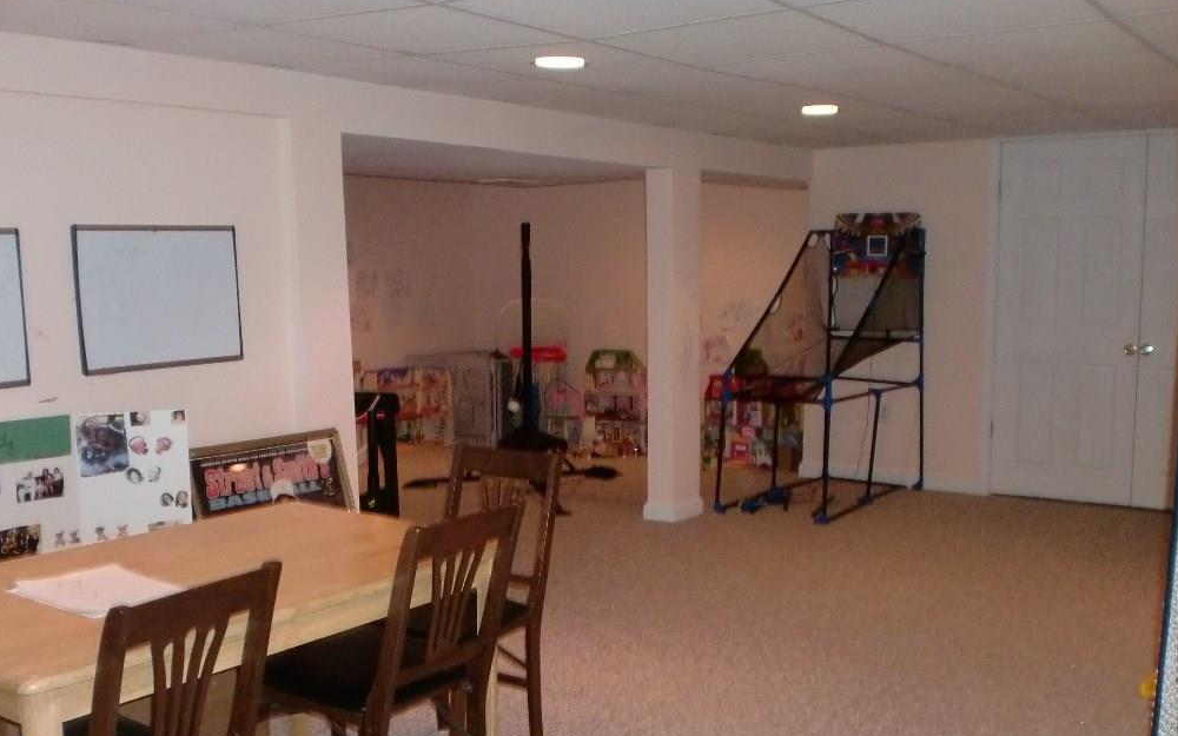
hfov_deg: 51.5
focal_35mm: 38
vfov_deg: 33.5
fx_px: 1220
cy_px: 439
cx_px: 585
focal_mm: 6.3
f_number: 3.1
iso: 400
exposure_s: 1/60
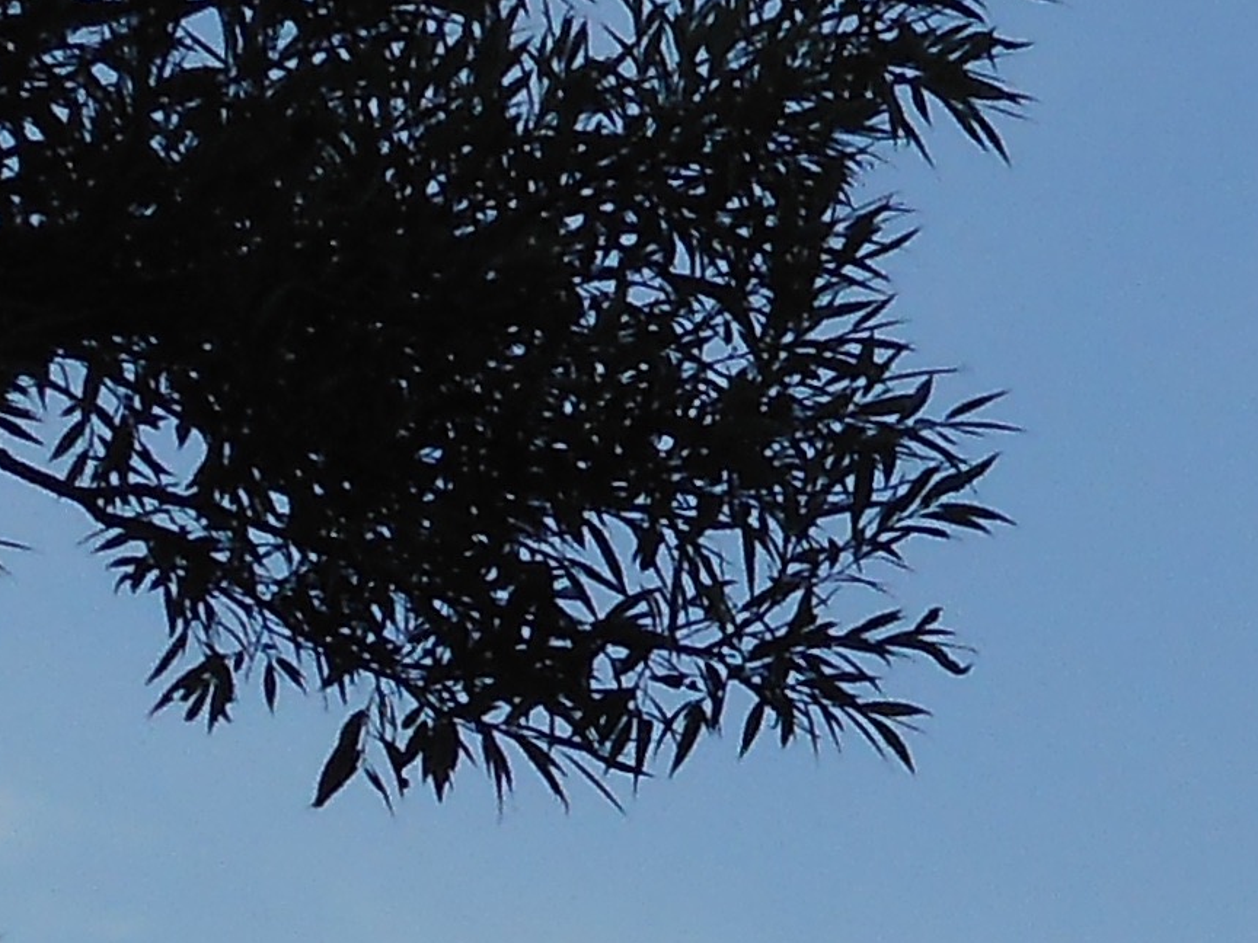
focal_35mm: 352
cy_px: 2317
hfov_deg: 5.4
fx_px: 12792
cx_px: 3018
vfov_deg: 4.1
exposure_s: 1/400
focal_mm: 10.5
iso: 80
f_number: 5.1
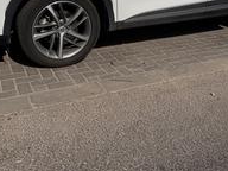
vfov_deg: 30.7
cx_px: 121
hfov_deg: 42.1
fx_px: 296
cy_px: 15
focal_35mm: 45
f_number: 1.78
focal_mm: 6.76
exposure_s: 1/12346
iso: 64
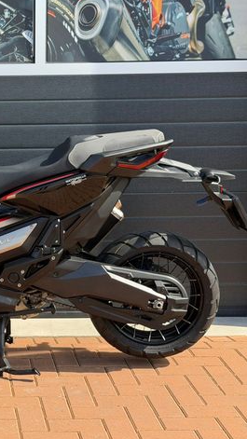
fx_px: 827
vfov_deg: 29.7
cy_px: 217
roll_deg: +0.8
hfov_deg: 16.4
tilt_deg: -8.0
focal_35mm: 71
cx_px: -34
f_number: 1.78
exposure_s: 1/1264
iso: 64
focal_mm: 6.76
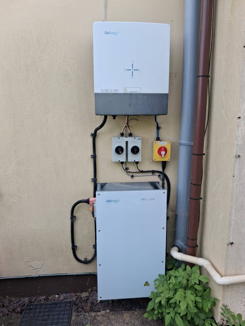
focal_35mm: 27
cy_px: 163
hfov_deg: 51.4
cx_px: 122
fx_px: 255
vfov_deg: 65.3
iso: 25
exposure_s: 1/166
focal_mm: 4
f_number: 1.8
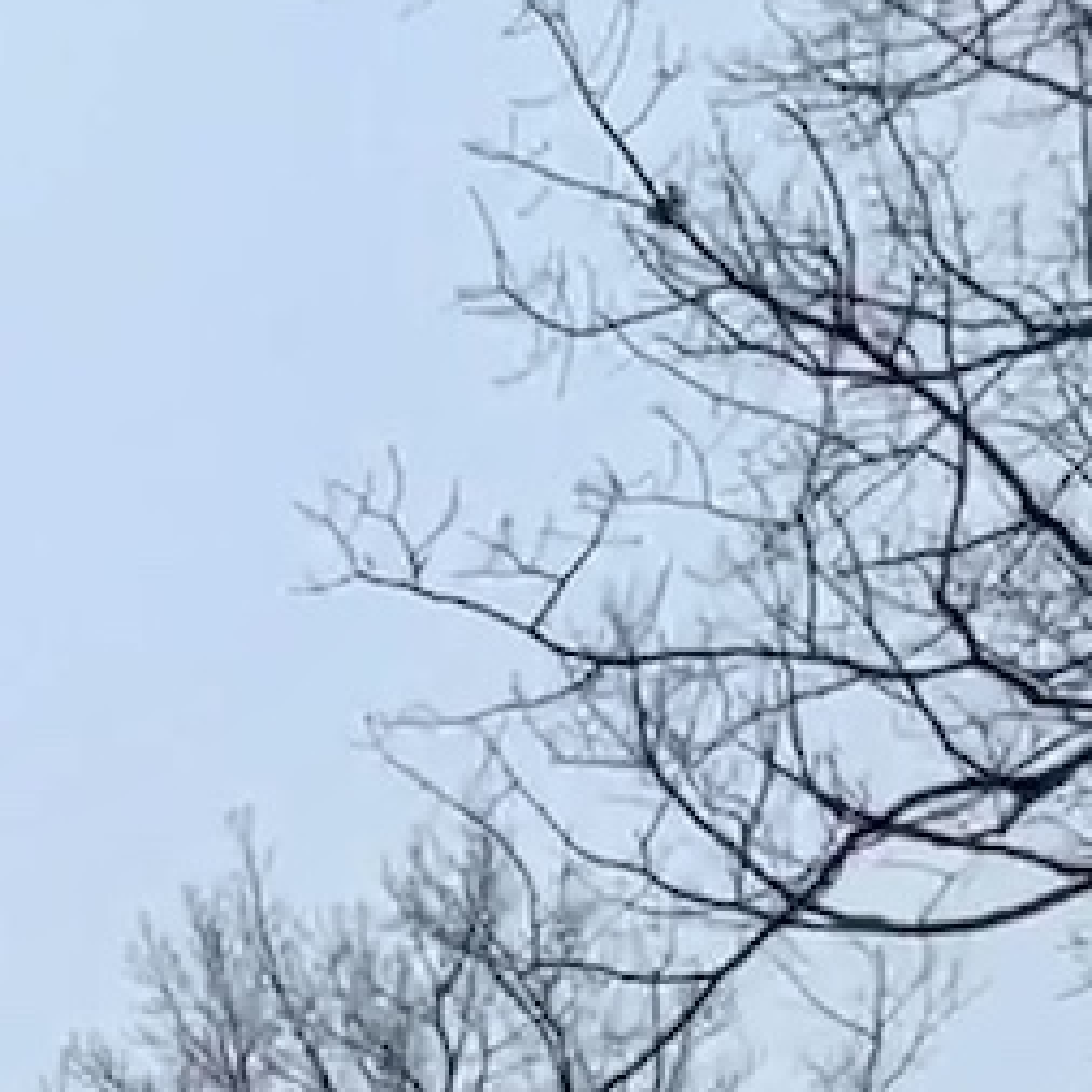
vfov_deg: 16.9
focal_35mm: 68
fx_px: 2427
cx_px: -837
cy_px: 2320
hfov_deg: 19.4
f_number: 1.8
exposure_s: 1/380
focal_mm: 1.57
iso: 32
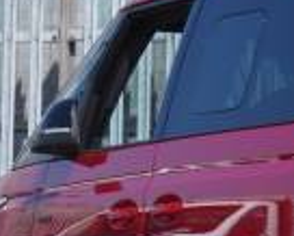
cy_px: 258
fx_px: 2882
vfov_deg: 4.7
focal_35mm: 331
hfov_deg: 5.7
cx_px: 534
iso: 400
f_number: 22
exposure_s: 1/60
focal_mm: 50
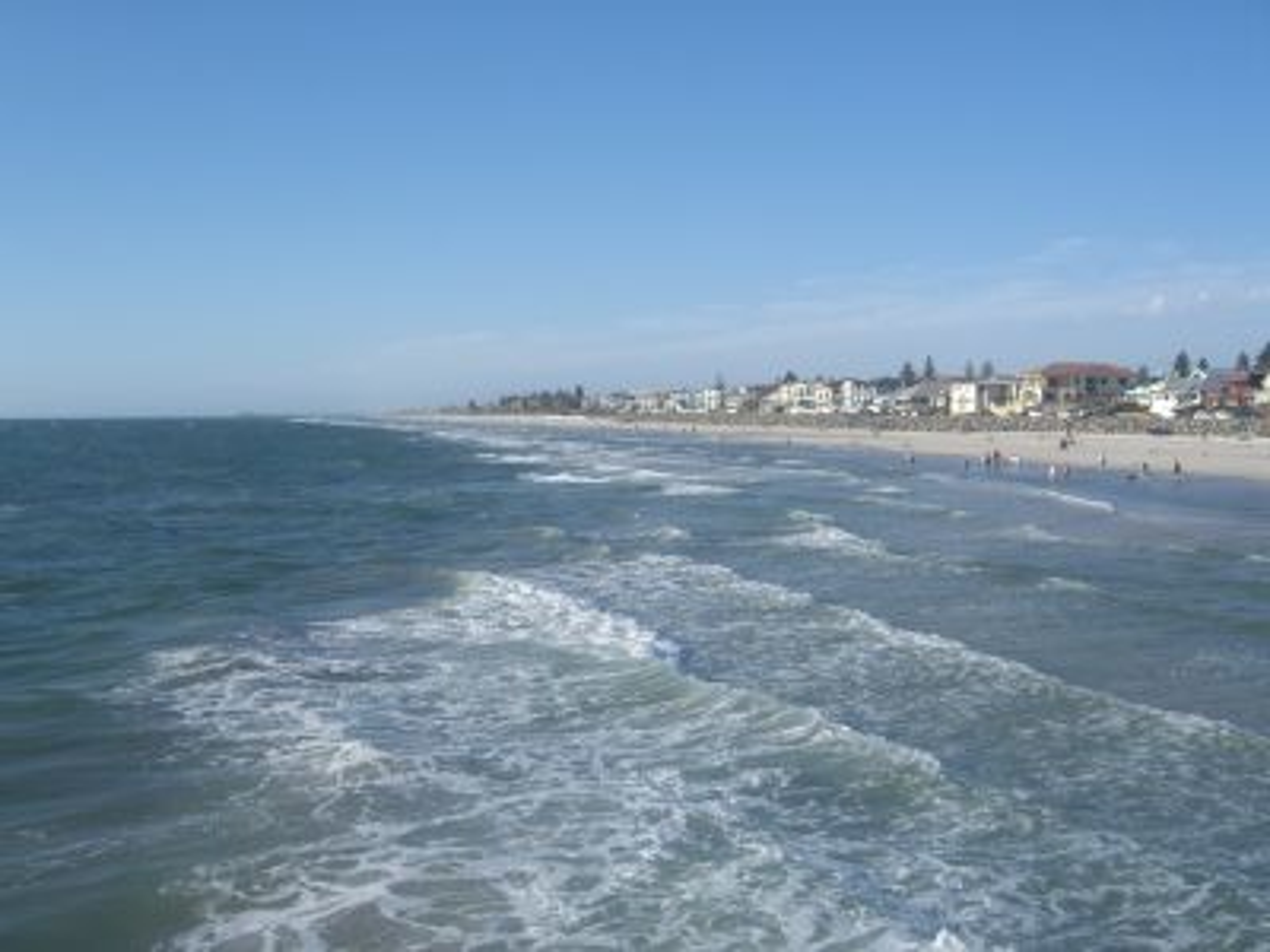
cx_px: 635
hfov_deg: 49.0
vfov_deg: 37.7
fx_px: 1394
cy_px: 476
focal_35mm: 38
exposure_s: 1/250
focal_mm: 7.9
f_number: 8
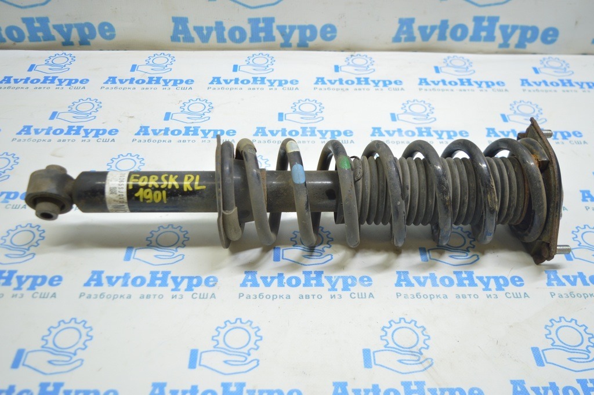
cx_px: 297
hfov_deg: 53.2
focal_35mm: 36
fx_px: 594
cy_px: 198
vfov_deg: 36.8
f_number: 4
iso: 400
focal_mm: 24
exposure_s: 1/40
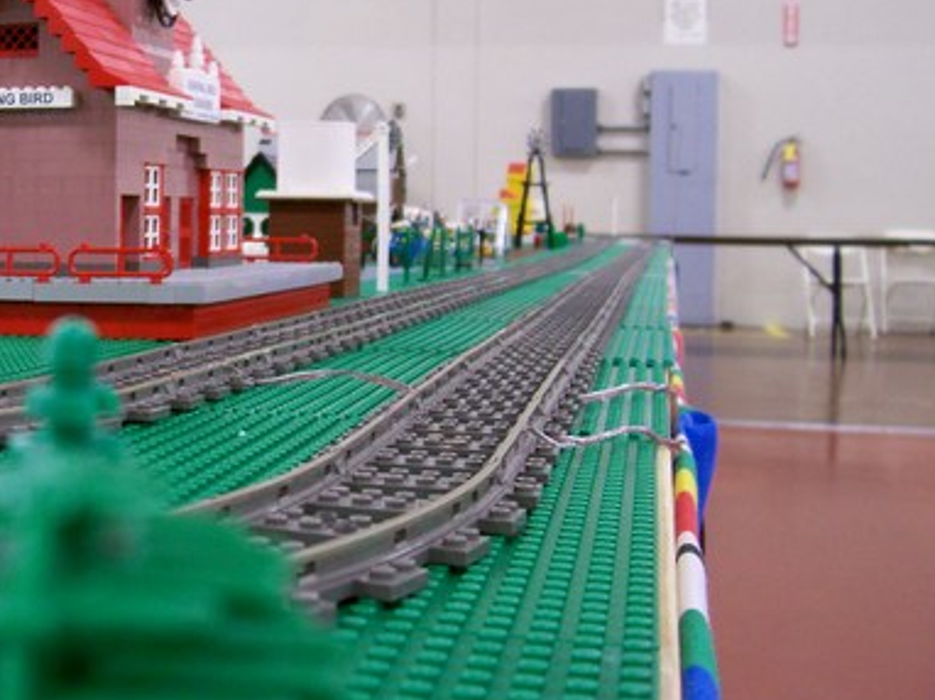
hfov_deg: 32.8
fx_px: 1539
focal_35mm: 57
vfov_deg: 25.5
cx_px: 174
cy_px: 257
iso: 160
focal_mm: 5.6
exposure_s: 1/8
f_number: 2.7
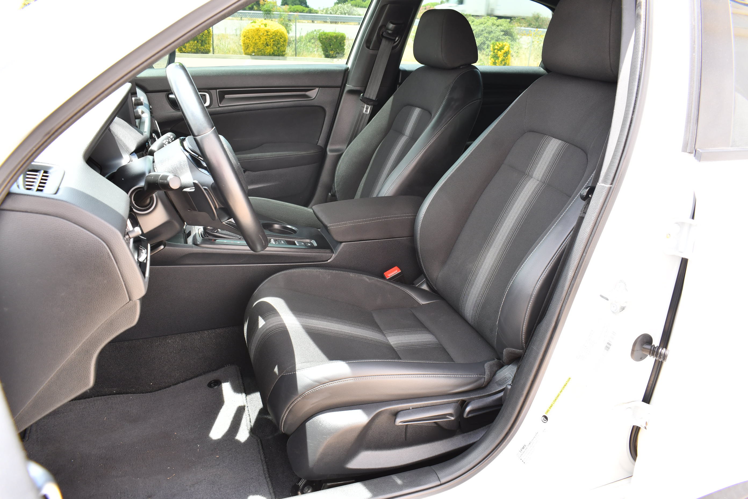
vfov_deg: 47.9
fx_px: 561
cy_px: 250
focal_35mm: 27
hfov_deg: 67.4
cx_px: 374
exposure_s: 1/60
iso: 250
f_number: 8
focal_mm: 18
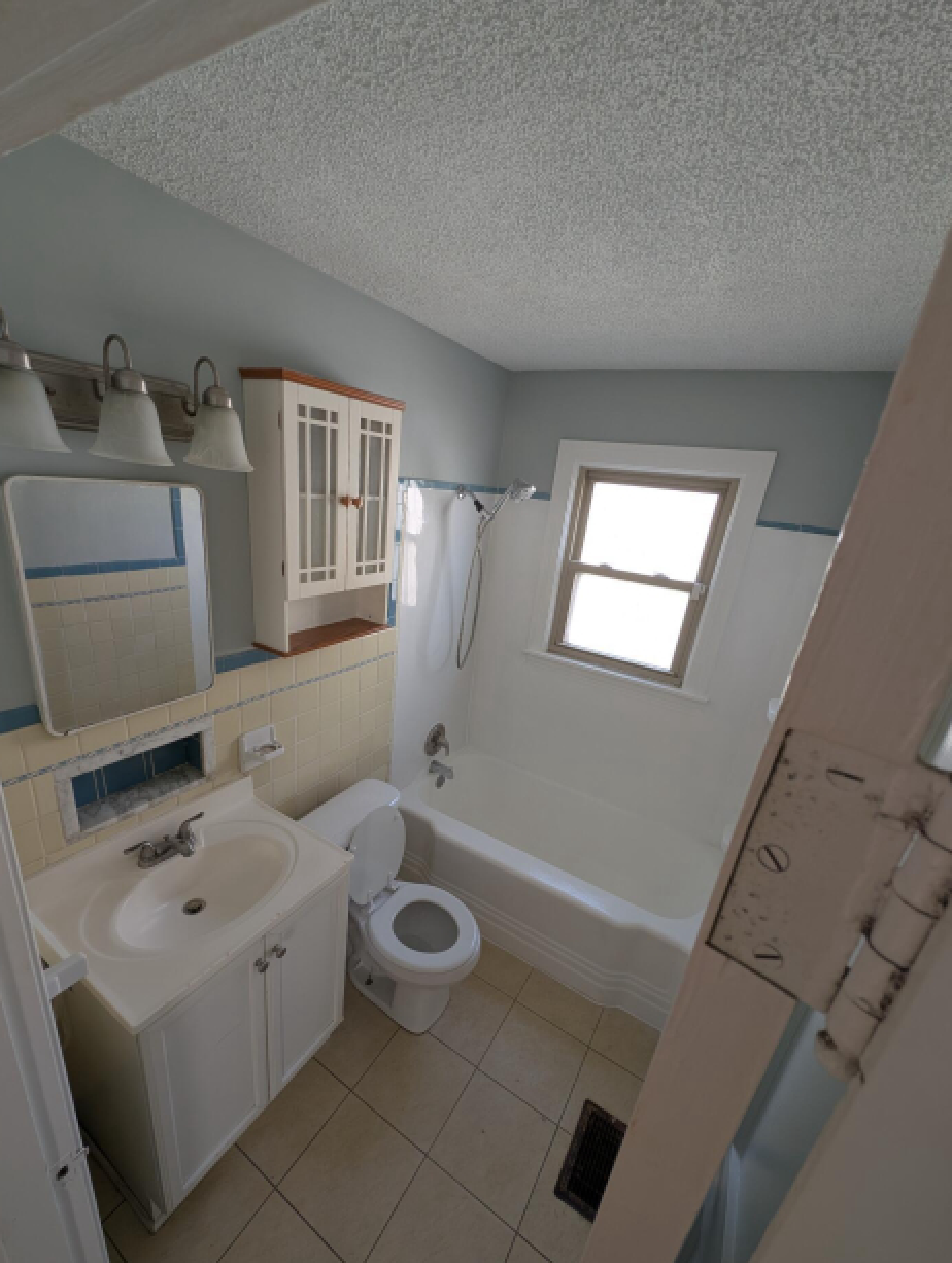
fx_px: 475
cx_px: 462
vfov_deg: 105.9
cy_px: 672
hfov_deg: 90.1
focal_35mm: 13
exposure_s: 1/71.1
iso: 80
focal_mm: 2.23
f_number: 1.95
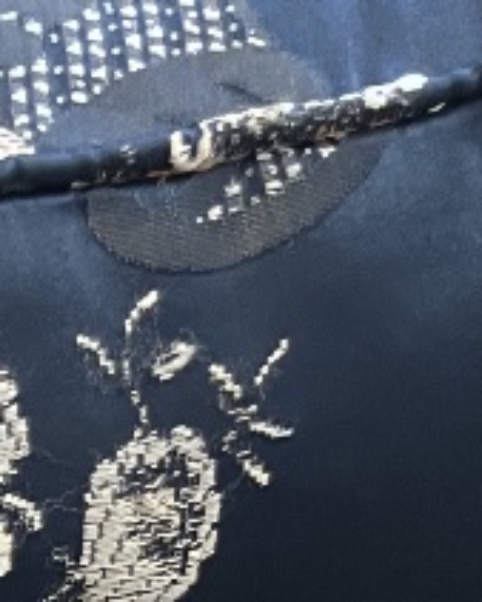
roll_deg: +2.8
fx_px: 2566
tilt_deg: -41.9
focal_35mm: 144
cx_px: -231
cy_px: 1558
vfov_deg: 10.8
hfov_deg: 10.4
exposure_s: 1/60
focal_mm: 5.1
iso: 320
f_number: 1.6
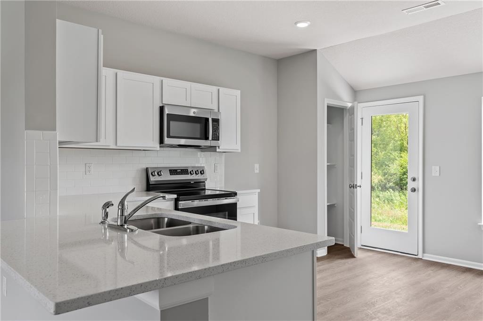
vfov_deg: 44.9
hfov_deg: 63.7
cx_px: 242
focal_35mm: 29
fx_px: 389
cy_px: 160
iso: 200
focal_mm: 29
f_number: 8
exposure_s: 1/6
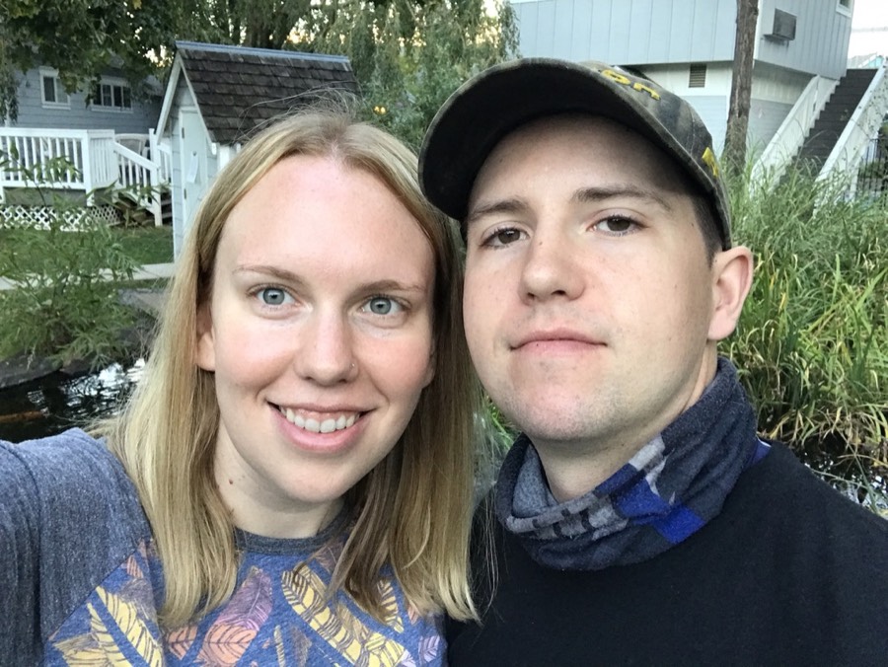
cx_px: 444
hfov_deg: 56.8
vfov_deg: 44.2
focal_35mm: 32
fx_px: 821
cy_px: 334
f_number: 2.2
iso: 40
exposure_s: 1/30
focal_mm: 2.87
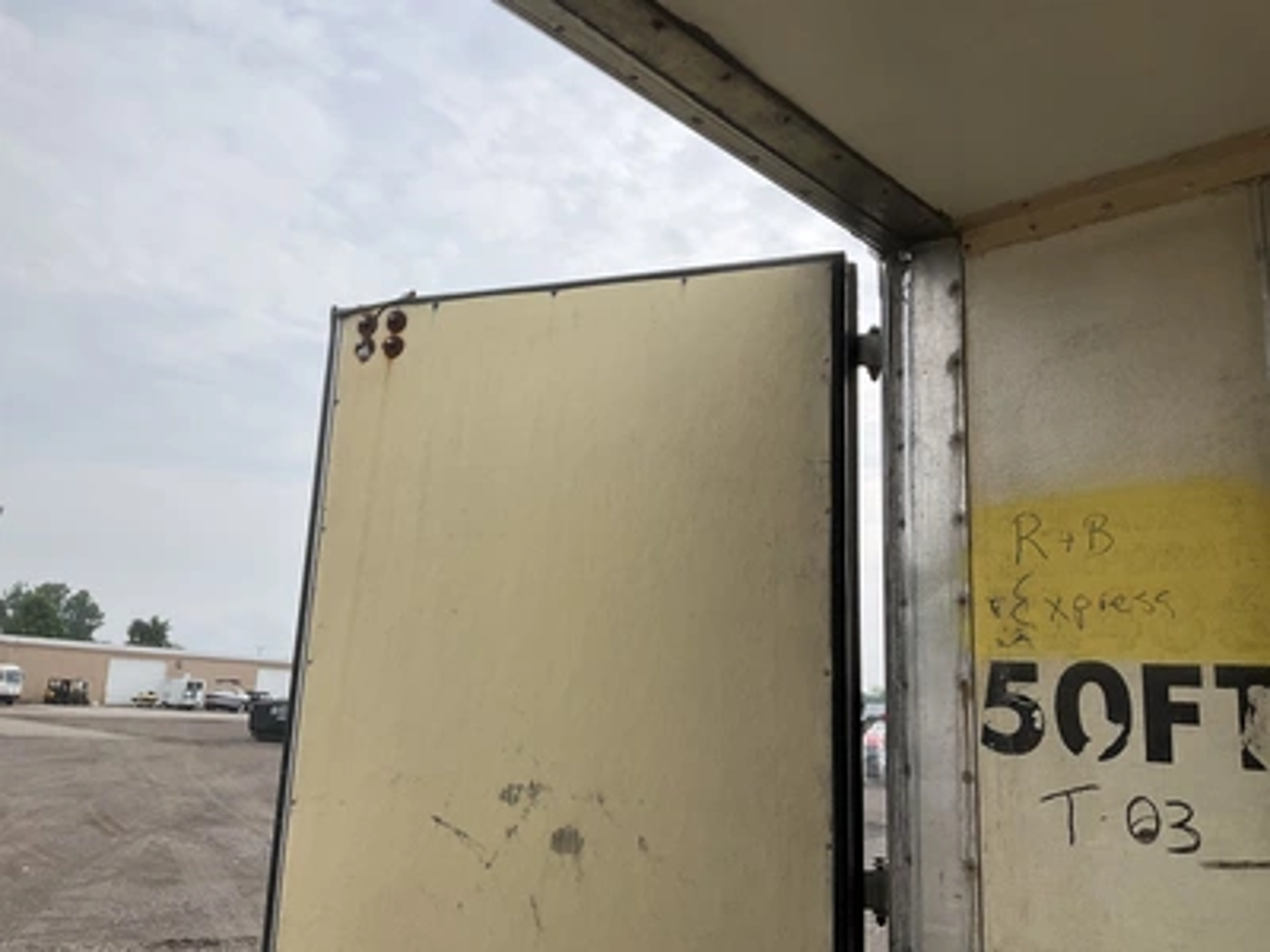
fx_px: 1064
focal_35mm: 29
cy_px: 476
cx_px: 635
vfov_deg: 48.2
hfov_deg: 61.7
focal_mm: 3
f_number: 1.8
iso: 25
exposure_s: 1/944
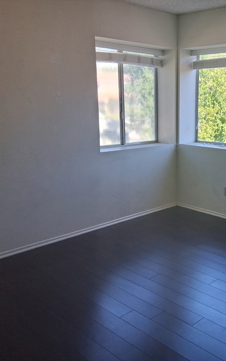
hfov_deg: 33.6
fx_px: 365
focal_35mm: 37
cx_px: 176
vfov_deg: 52.7
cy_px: 180
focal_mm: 3.98
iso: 64
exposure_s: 1/120
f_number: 1.8
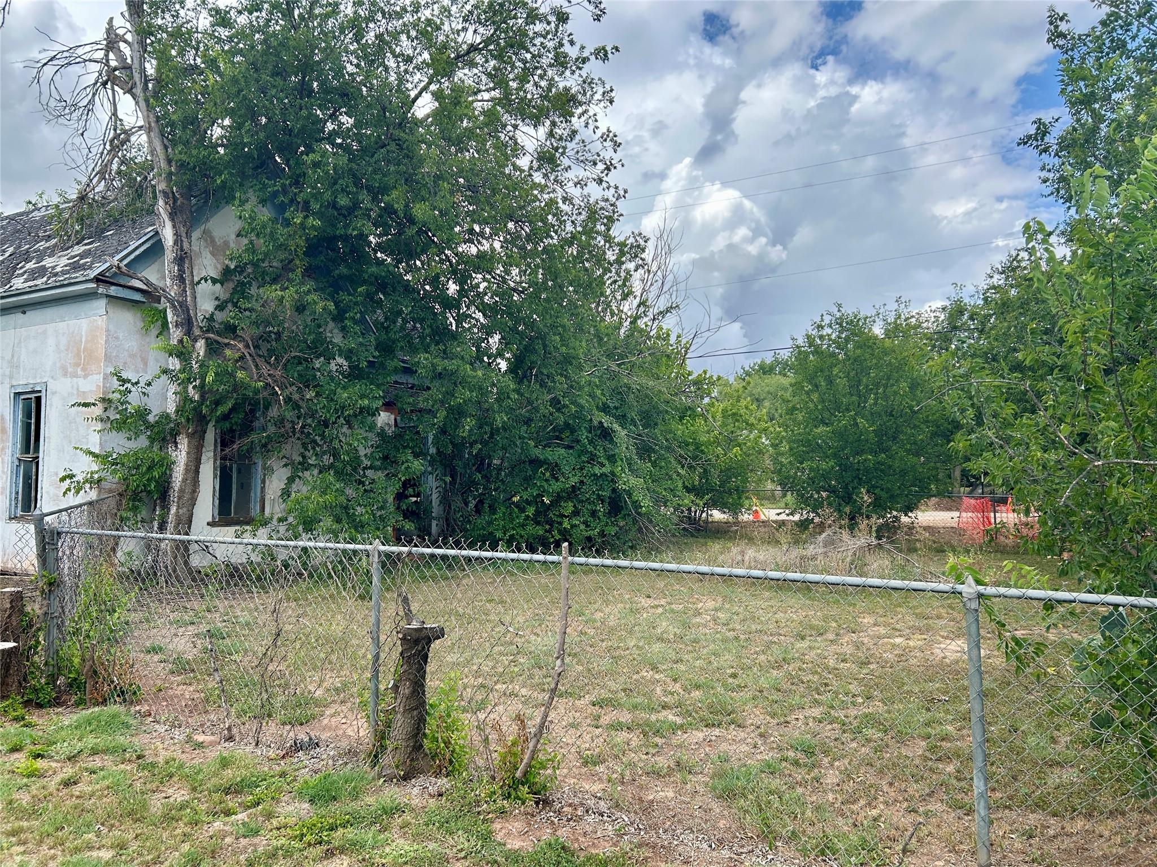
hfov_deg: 67.3
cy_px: 434
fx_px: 869
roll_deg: -1.1
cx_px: 578
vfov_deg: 53.1
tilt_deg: +3.7
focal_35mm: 26
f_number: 1.5
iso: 50
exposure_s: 1/1779
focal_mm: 5.7
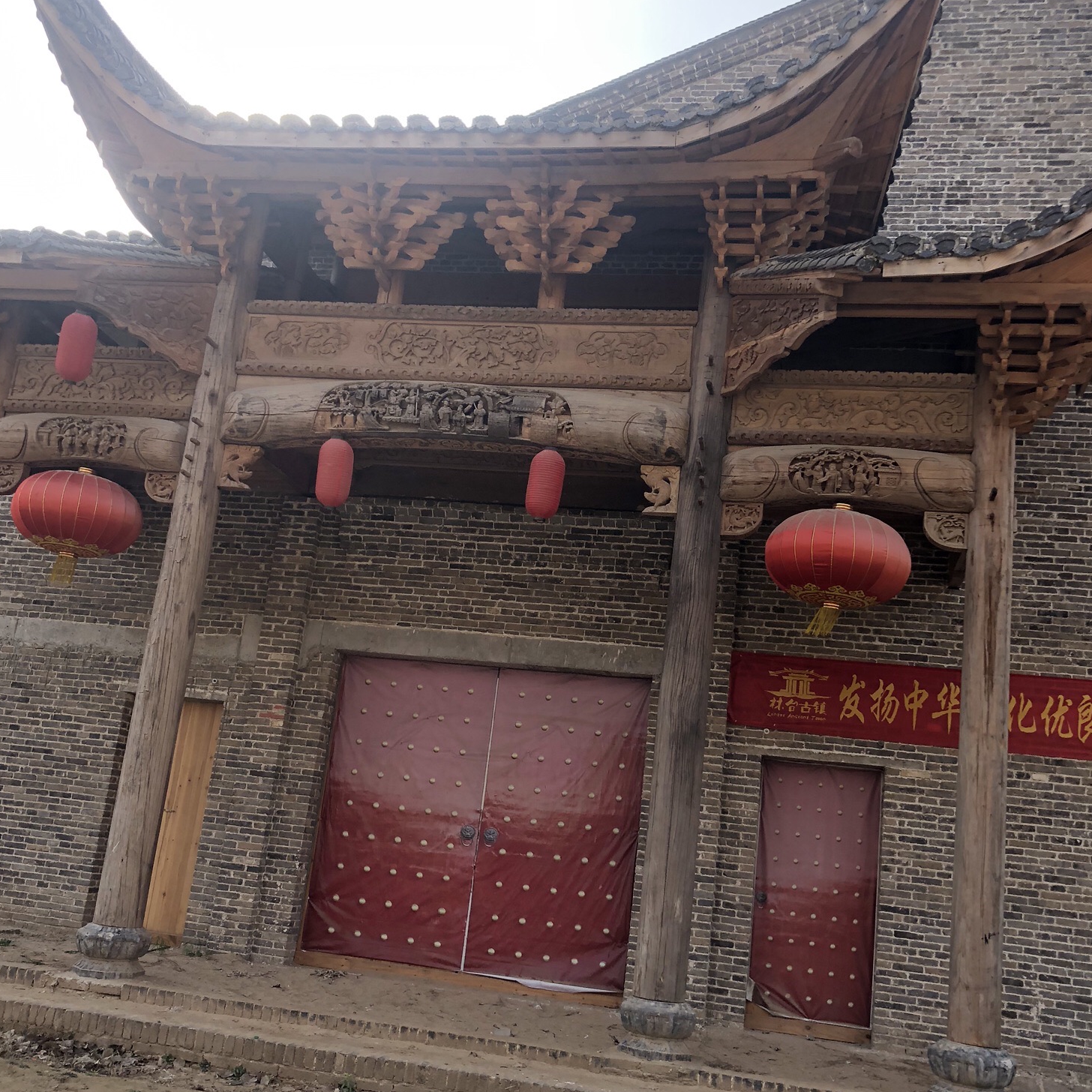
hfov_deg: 48.4
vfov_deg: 48.5
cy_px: 542
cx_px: 532
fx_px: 1213
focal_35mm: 34
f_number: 1.8
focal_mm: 4
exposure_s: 1/762
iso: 20
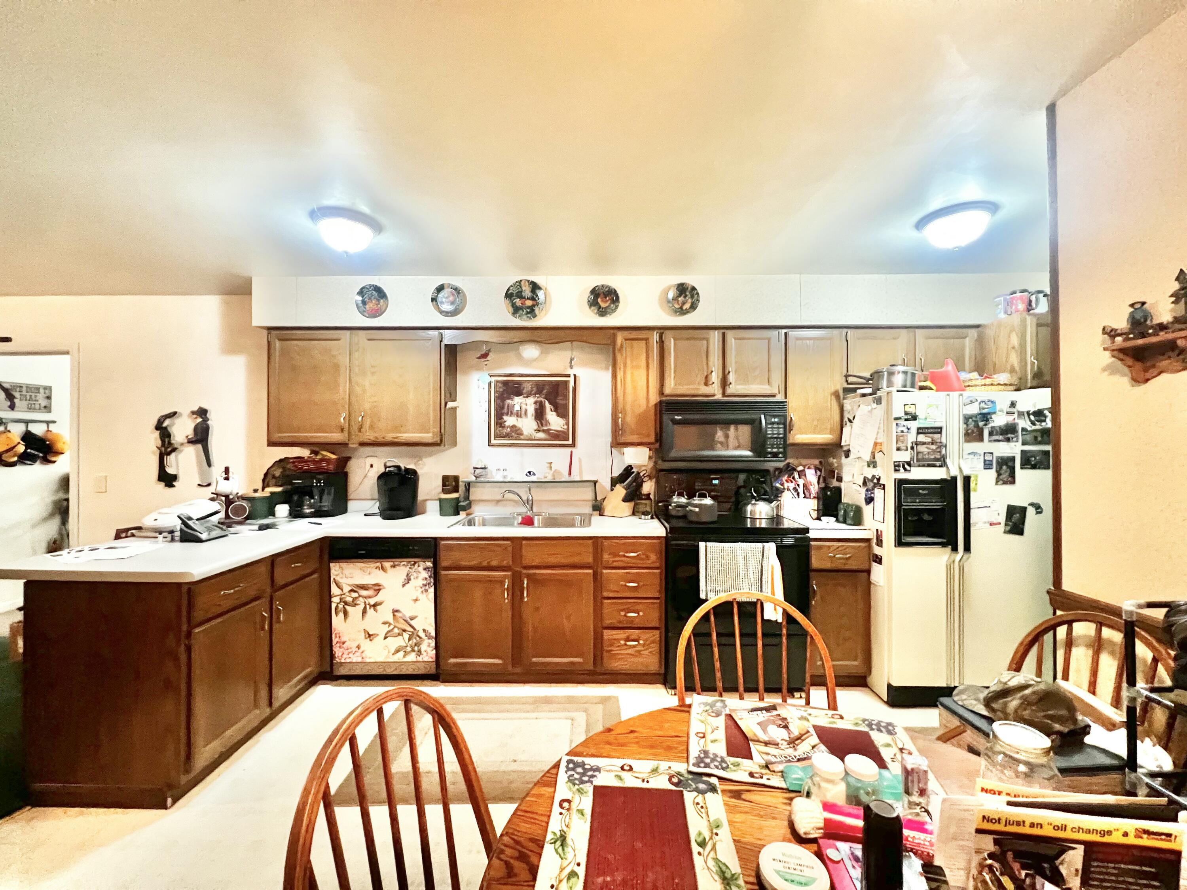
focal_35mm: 13
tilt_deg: -0.8
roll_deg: +0.5
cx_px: 594
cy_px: 445
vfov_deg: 89.9
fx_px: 446
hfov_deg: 106.2
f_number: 1.8
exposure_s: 1/40
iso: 640
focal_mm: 1.57
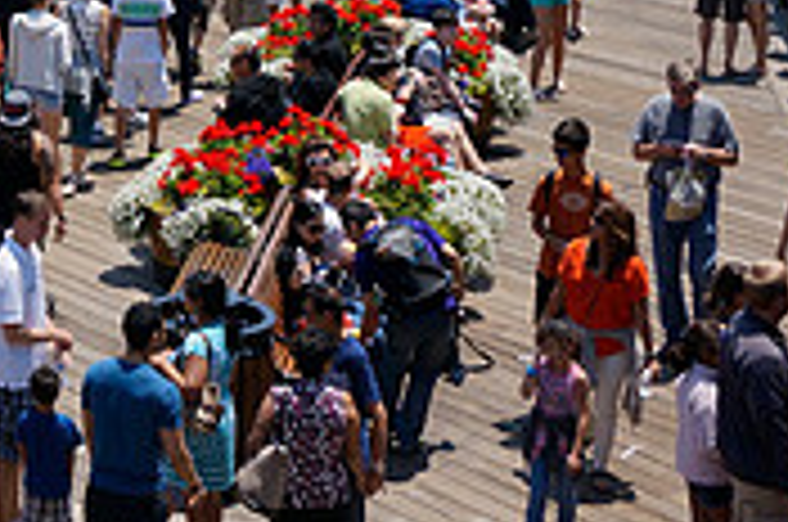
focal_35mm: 119
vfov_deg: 11.0
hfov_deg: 16.3
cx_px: -257
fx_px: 2600
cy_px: -281
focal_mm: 24
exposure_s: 1/800
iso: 200
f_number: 7.1
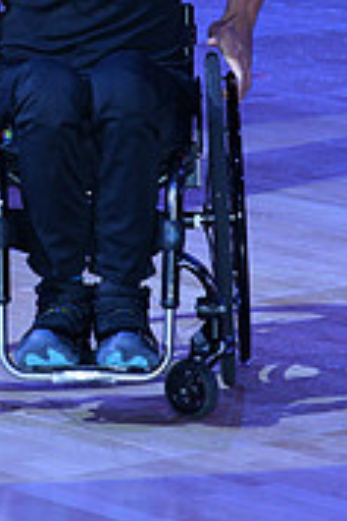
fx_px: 4496
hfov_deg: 4.4
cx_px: -157
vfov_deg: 6.6
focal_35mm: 311
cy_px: -218
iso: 2000
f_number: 5
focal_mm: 95
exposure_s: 1/250
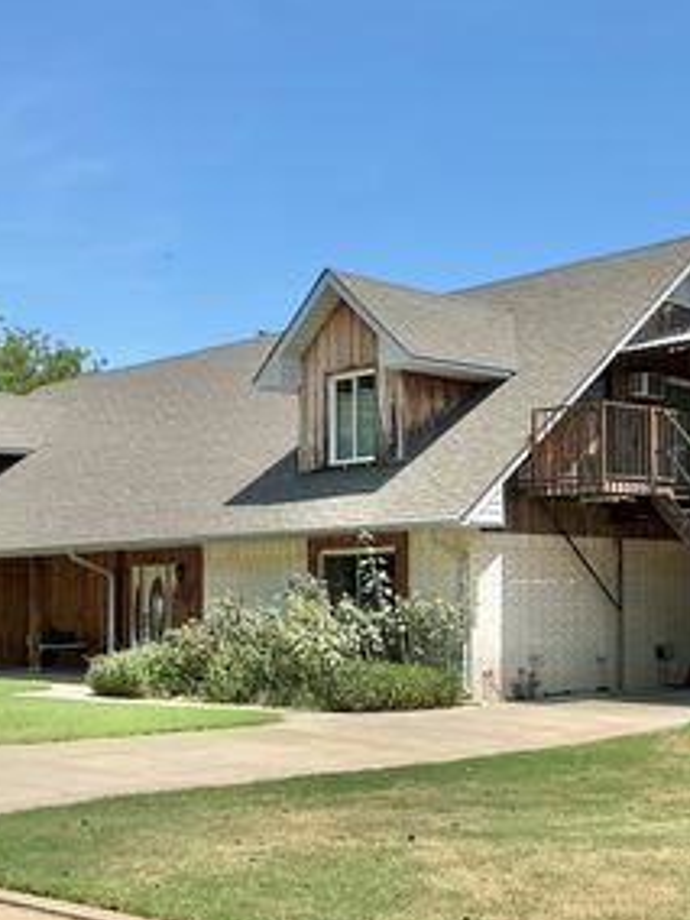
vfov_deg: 37.4
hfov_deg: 28.1
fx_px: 1355
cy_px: 539
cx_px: 525
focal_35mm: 51
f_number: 1.8
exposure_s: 1/1984
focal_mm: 3
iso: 25
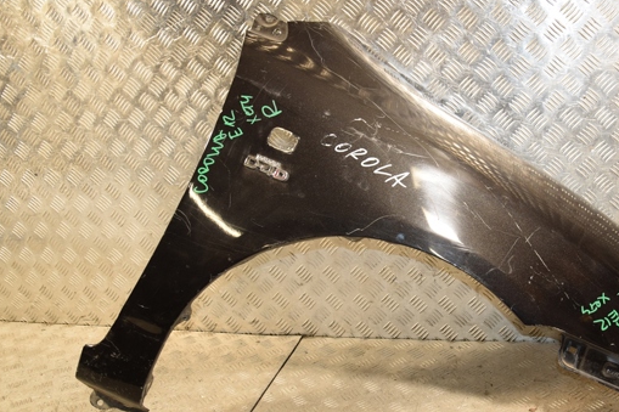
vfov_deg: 33.7
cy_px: 224
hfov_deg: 48.5
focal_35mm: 40
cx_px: 383
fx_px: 681
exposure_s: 1/200
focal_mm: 21
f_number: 5
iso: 800
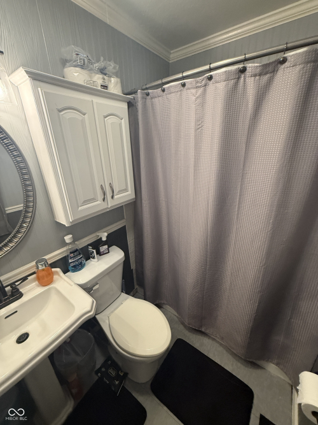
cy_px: 212
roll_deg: +1.7
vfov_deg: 102.1
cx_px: 159
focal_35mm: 14
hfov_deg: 85.7
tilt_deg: -22.0
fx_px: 172
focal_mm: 2.22
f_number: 2.2
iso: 400
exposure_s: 1/60
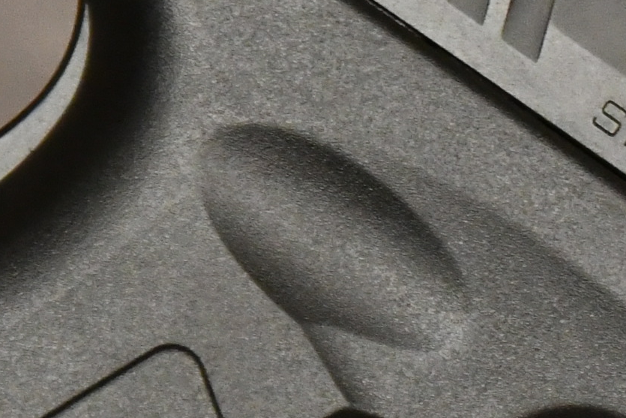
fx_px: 10434
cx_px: 645
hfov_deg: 3.4
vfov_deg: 2.3
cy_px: 449
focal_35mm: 600
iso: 3200
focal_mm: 80
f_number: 5.3
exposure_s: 1/200
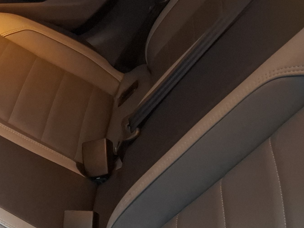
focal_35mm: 70
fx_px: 615
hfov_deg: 24.0
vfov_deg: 20.9
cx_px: -102
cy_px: 153
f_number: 1.8
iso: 1000
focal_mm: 5.54
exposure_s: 1/20
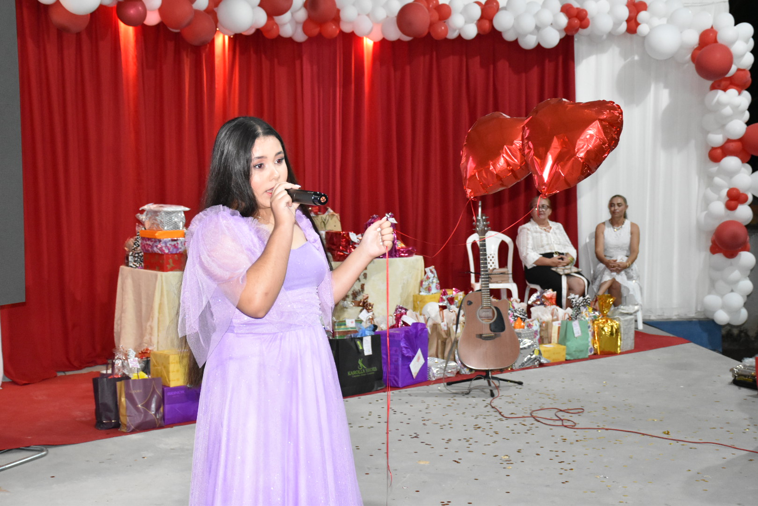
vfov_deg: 23.8
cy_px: 253
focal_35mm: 57
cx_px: 379
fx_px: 1200
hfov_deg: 35.1
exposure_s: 1/100
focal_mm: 38
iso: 3200
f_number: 5.6
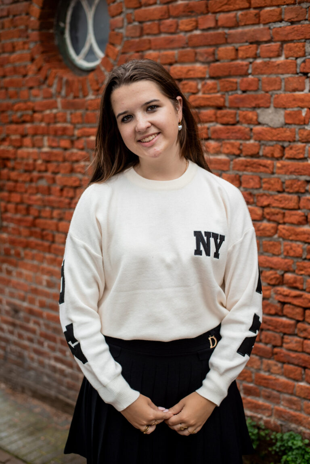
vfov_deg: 39.6
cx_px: 155
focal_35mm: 50
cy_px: 232
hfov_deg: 27.0
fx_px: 645
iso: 200
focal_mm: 50
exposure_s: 1/1000
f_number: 2.5
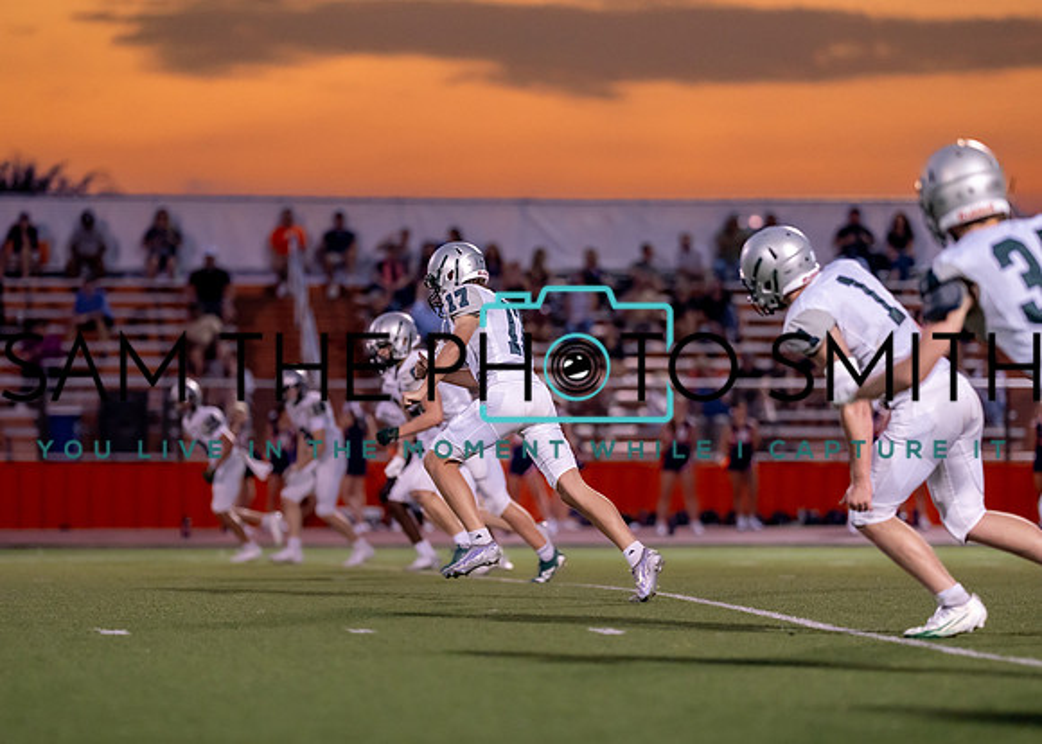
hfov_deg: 11.1
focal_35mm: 182
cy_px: 378
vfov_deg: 7.9
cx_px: 517
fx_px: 5380
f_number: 1.8
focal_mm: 135
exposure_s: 1/1000
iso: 1250
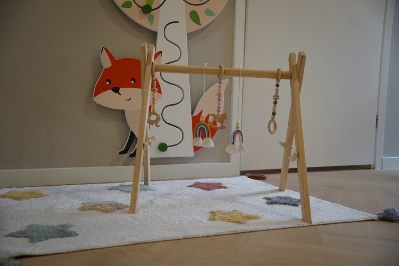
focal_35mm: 41
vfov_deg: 32.6
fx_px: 454
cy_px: 133
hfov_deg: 47.4
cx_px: 200
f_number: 2.8
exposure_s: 1/125
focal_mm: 27.4
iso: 400
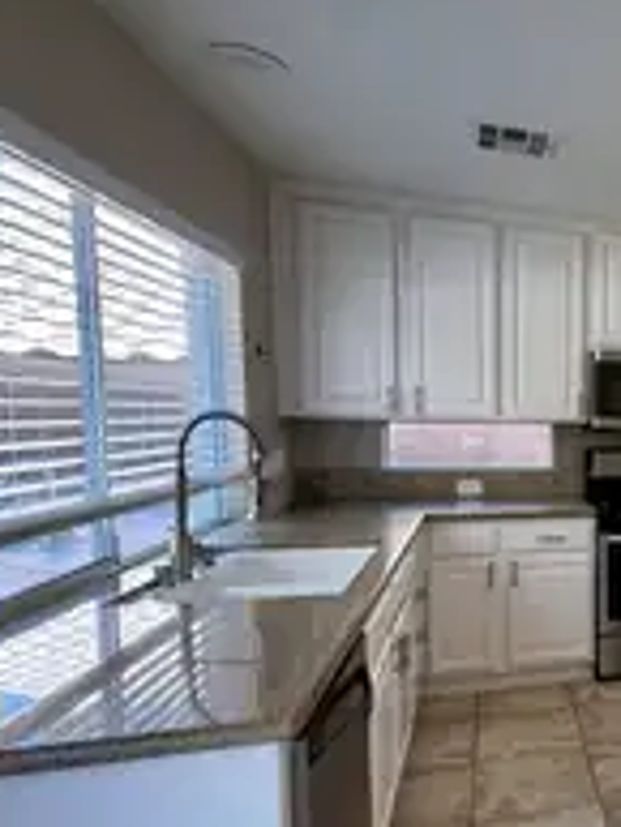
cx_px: 758
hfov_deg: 36.4
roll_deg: -2.3
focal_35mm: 29
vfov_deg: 61.3
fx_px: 693
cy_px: 476
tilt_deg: -6.1
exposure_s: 1/120
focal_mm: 2.22
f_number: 2.2
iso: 80
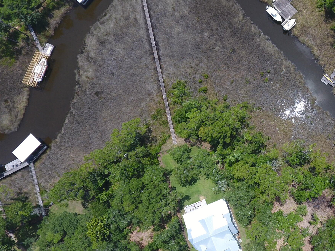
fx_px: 329
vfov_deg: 41.7
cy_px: 142
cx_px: 276
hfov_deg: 50.1
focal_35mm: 34
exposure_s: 1/701
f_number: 2.8
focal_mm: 3.61
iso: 100
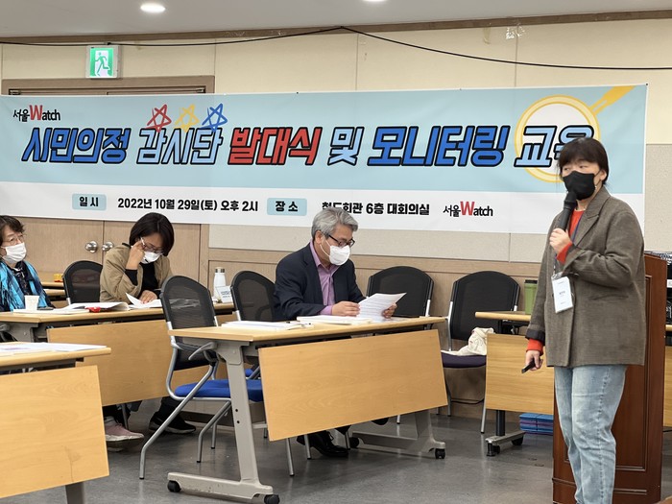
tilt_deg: +0.0
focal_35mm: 77
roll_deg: -1.9
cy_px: 252
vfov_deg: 19.1
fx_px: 1495
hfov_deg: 25.3
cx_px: 336
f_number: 2.8
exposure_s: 1/40
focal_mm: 9
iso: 125
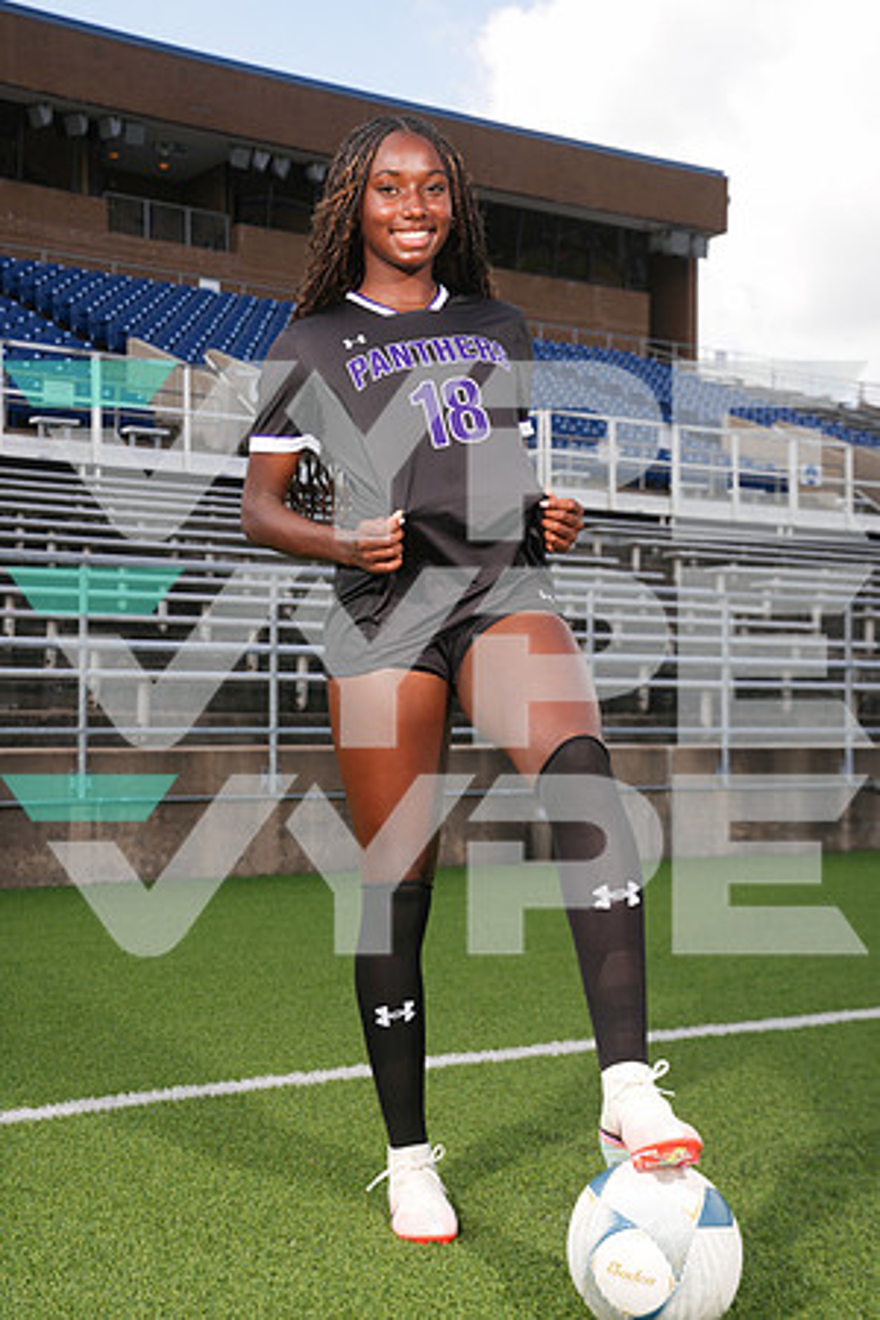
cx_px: 440
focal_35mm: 52
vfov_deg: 38.2
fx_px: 1907
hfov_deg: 26.0
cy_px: 660
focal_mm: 52
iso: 80
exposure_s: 1/200
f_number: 7.1
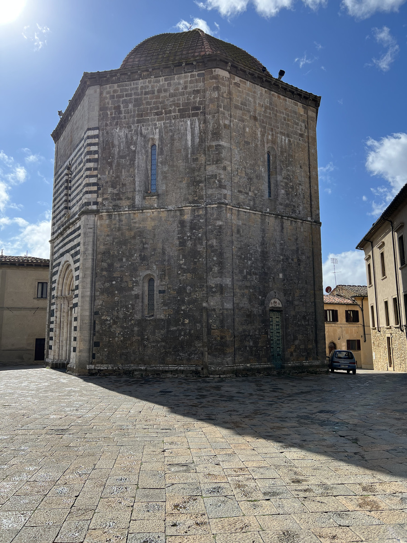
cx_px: 204
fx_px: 408
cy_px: 272
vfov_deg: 67.3
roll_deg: +0.7
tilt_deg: +9.7
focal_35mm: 26
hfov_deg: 53.1
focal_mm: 5.7
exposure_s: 1/3356
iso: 50
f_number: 1.5
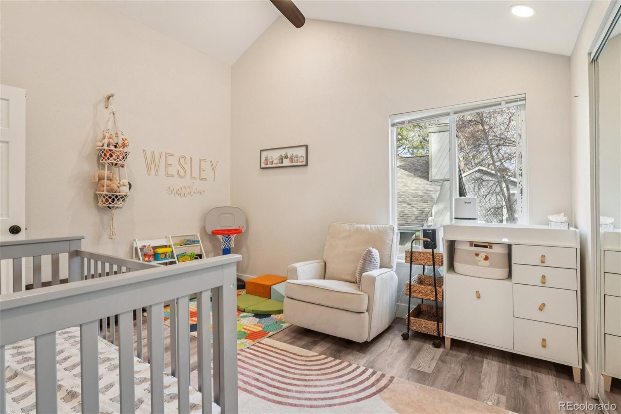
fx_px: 285
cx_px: 310
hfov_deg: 95.0
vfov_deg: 72.0
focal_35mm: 16
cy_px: 207
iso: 400
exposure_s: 1/30
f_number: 8
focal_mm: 11
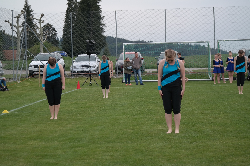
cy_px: 83
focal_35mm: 77
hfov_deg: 26.3
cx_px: 125
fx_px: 535
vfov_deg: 17.7
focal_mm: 50
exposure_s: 1/160
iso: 200
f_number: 4
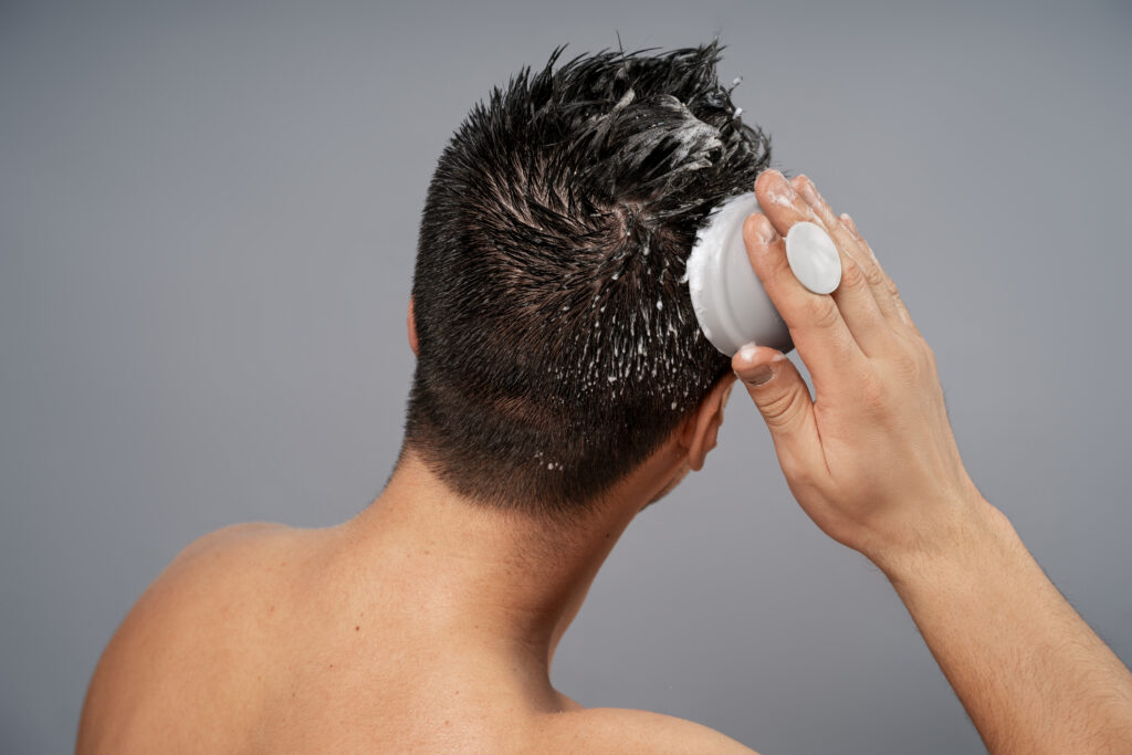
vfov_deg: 20.1
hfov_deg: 29.8
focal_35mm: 68
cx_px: 566
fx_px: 2126
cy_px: 378
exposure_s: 1/160
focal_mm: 67.6
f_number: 5.6
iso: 125
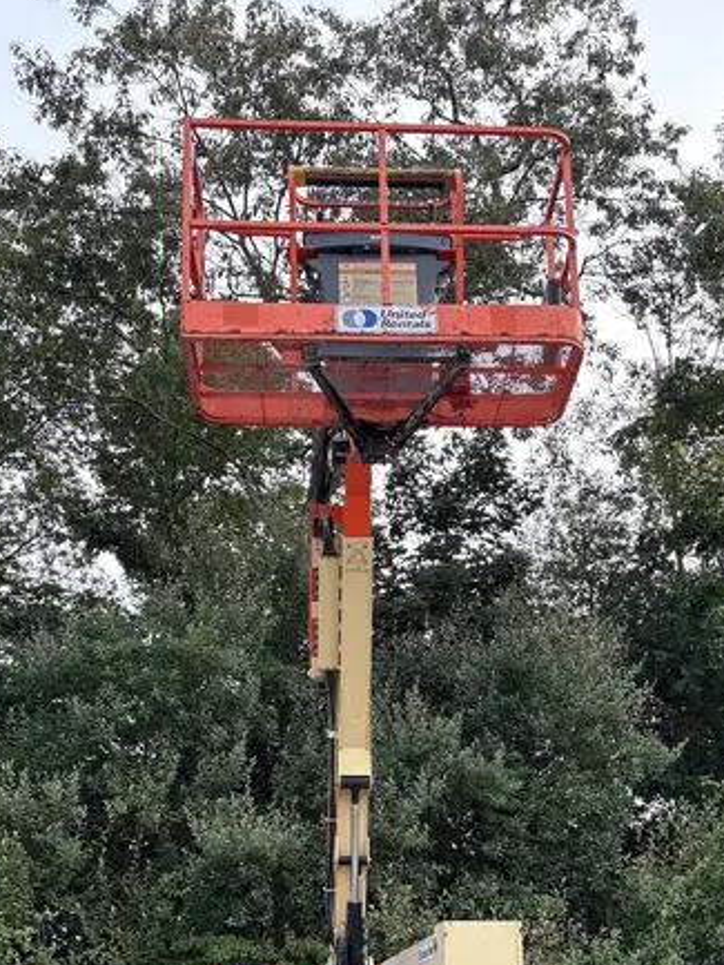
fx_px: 1226
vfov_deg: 41.4
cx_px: 408
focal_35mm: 44
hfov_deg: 32.9
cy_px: 745
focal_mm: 5.96
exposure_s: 1/475
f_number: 1.6
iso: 64
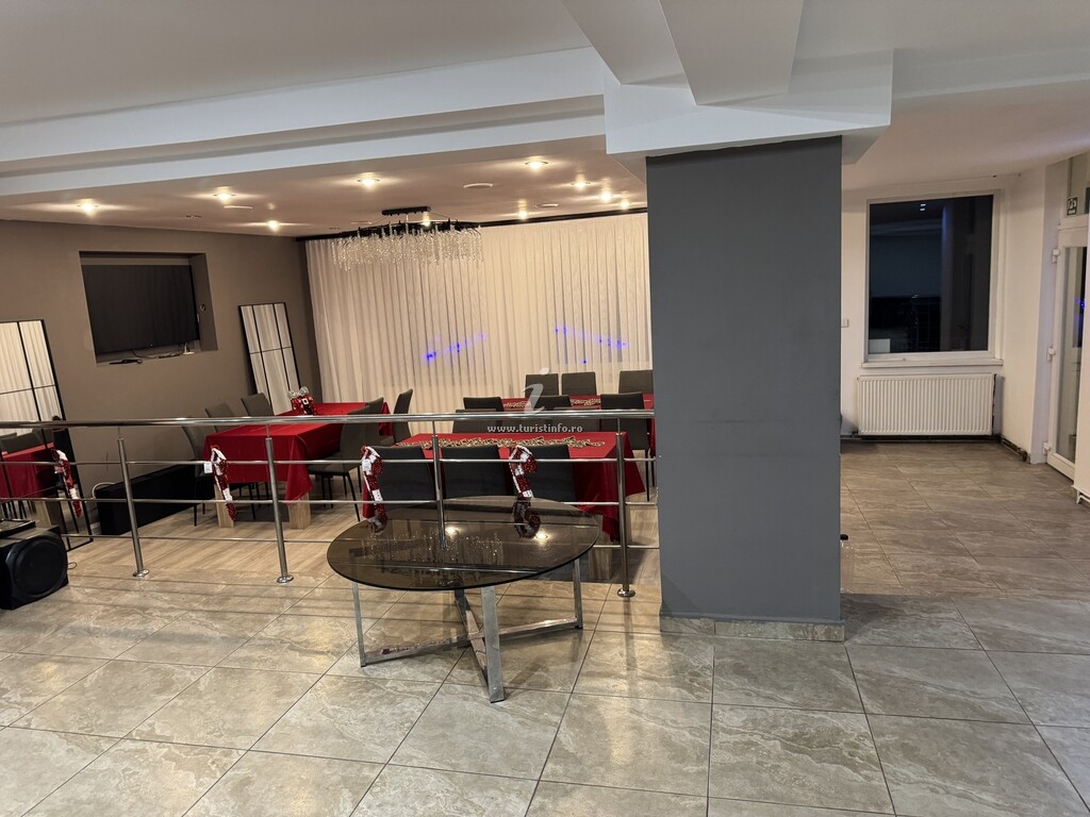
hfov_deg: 71.6
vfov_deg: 56.8
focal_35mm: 24
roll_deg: +3.7
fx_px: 756
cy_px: 408
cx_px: 545
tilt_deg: -9.7
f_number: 1.78
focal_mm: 6.76
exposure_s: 1/50
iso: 400
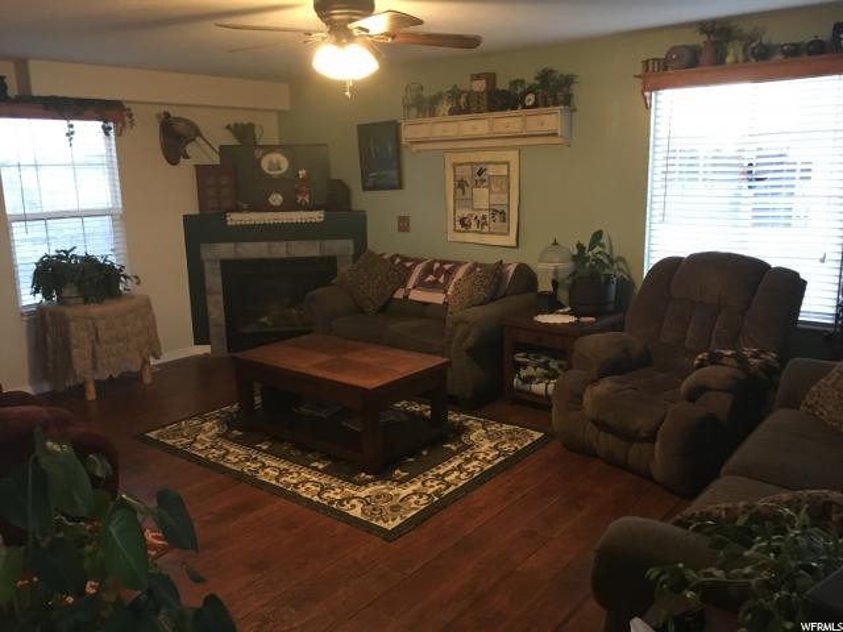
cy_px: 316
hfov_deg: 61.7
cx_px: 422
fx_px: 706
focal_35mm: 29
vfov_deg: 48.2
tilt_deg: -12.3
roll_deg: +2.6
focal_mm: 4.15
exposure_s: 1/15
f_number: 2.2
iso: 200
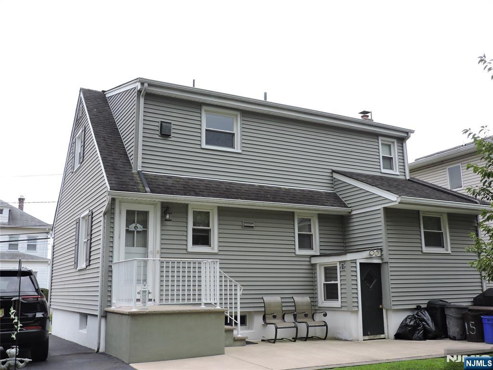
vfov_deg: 40.7
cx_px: 246
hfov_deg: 52.6
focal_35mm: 35
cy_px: 185
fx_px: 498
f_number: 3.3
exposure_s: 1/500
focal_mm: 6.2
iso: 100
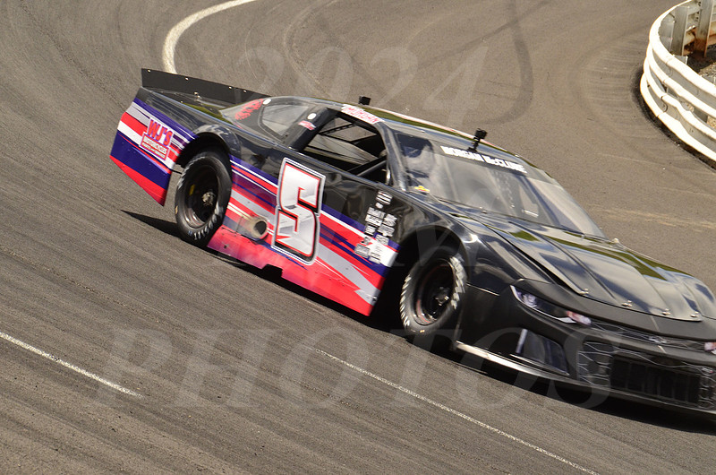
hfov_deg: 10.2
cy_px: 238
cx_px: 358
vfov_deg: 6.8
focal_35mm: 202
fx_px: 4019
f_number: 14
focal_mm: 135
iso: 1000
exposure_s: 1/800
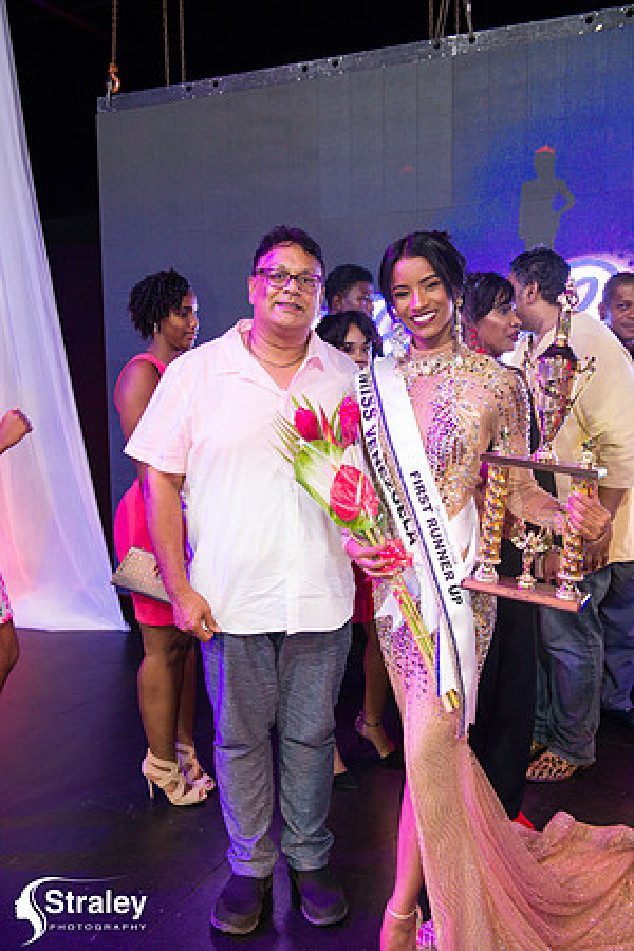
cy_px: 476
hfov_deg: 38.9
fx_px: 898
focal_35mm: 34
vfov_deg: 55.8
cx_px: 317
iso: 4000
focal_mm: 34
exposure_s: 1/160
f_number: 5
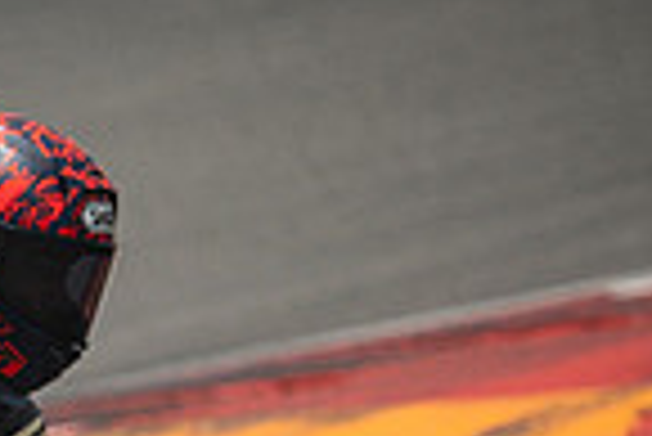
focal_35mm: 1680
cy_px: 632
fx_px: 30457
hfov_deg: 1.2
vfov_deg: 0.8
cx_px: -490
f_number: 2.8
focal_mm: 280
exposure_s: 1/4000
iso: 320
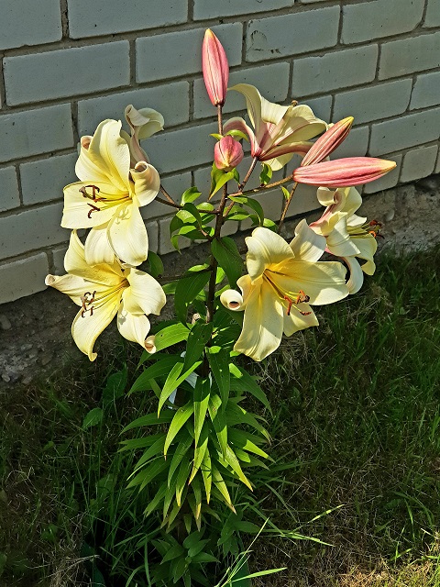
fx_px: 881
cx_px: 220
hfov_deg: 28.0
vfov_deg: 36.8
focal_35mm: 52
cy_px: 294
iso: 25
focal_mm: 6
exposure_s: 1/1260
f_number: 2.4
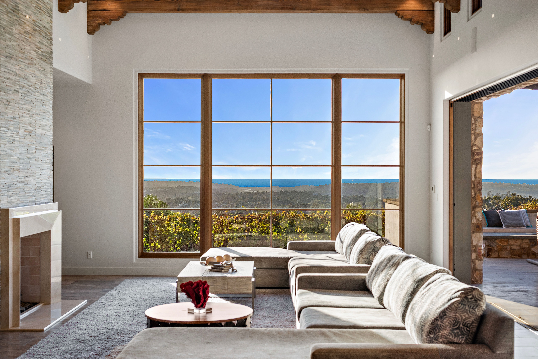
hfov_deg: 39.6
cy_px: 180
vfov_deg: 27.0
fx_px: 747
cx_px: 269
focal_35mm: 50
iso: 125
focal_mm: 50
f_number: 7.1
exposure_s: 1/80
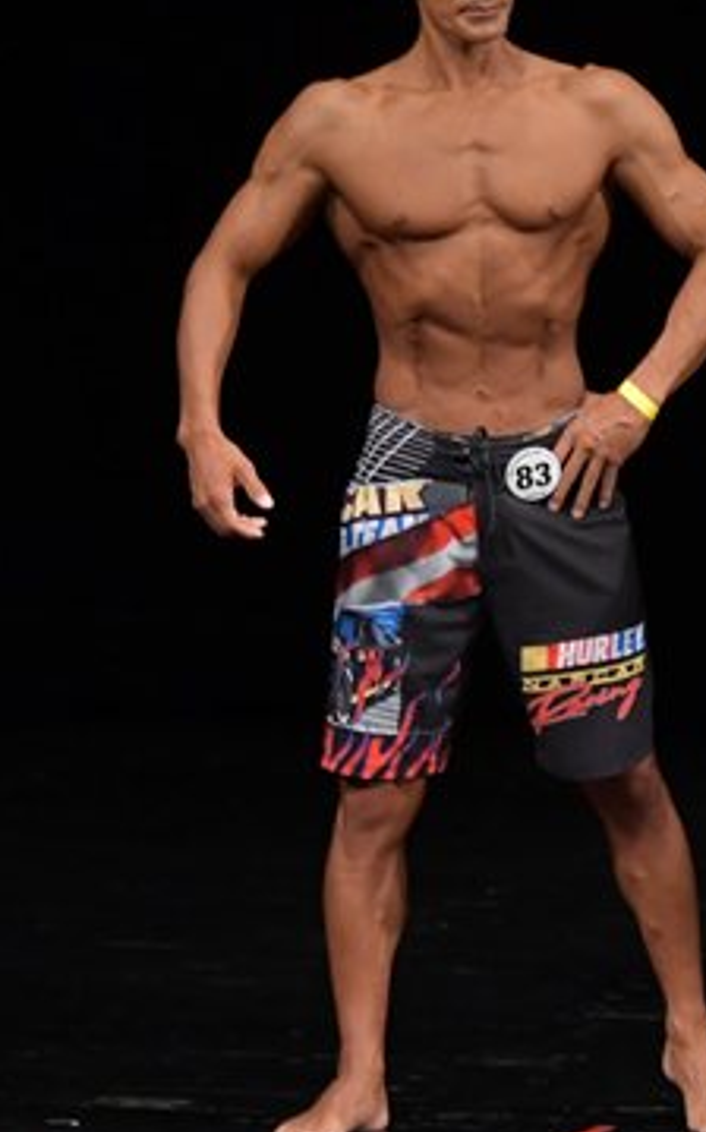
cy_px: 527
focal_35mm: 594
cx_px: 812
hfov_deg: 2.2
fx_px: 18308
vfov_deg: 3.5
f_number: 5.6
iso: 3200
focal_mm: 180
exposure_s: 1/400
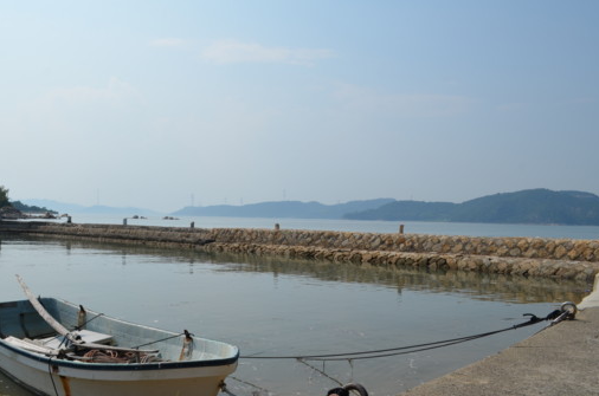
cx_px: 258
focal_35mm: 32
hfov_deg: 58.6
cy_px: 215
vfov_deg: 40.9
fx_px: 531
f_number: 10
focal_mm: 18
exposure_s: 1/400
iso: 100
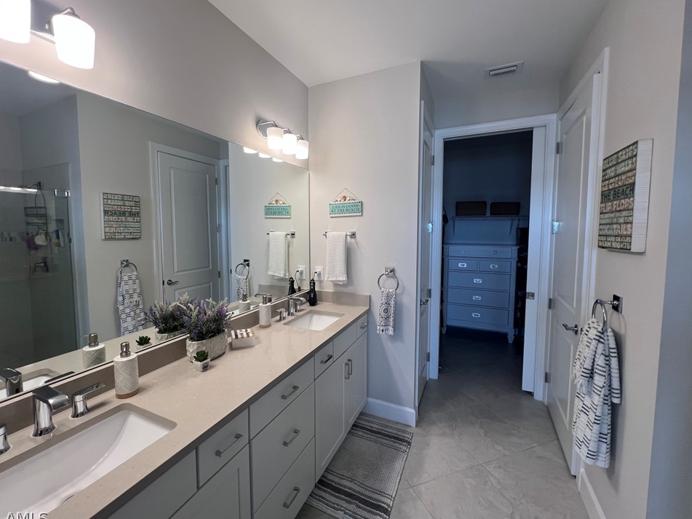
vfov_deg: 85.6
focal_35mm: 14
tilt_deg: -5.2
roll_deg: +0.3
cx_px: 329
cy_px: 250
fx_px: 280
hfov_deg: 102.0
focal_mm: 1.57
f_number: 1.8
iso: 50
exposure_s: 1/120
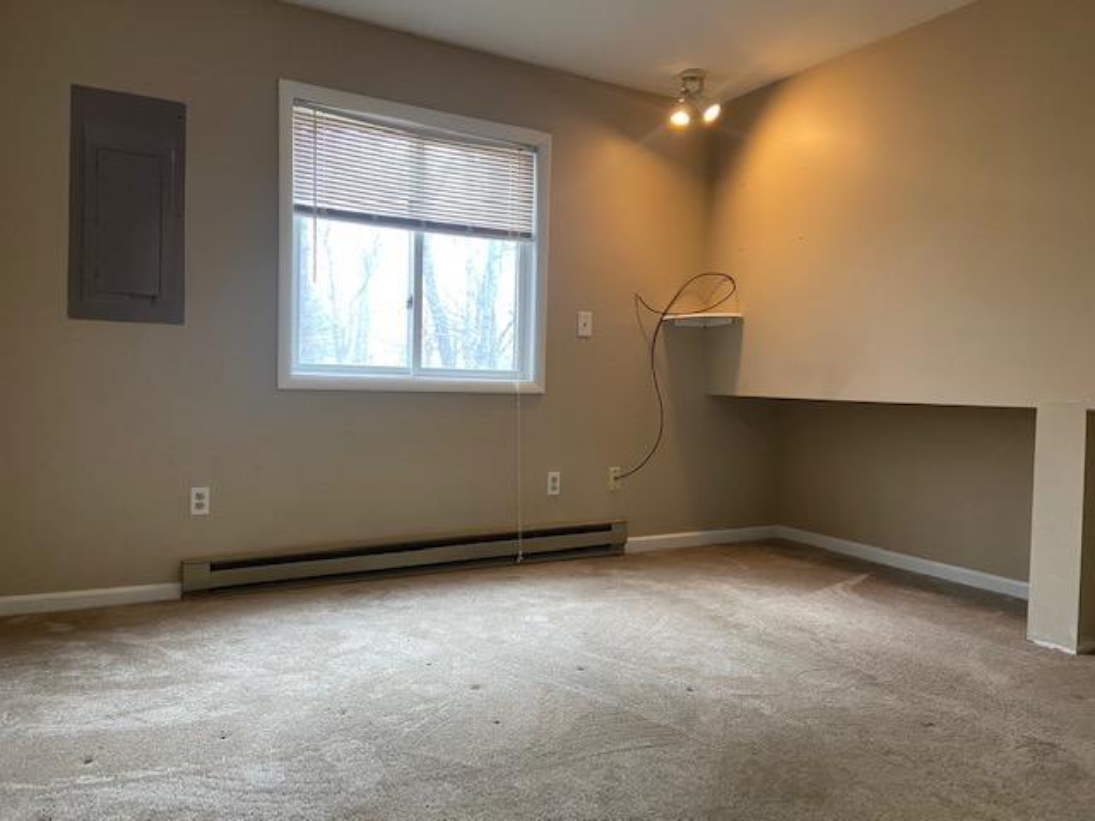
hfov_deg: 67.3
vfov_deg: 53.1
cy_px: 410
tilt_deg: -3.0
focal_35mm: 26
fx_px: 822
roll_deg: -1.0
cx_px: 548
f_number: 1.8
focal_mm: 4.25
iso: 250
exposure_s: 1/60
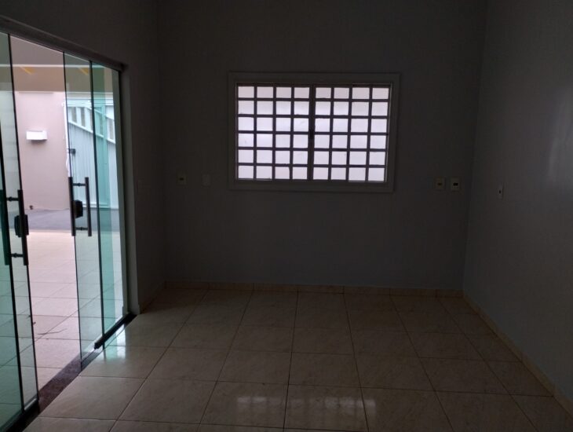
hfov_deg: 63.4
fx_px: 464
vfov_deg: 49.9
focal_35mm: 28
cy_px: 216
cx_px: 286
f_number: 1.8
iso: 205
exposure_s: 1/120
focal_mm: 4.27
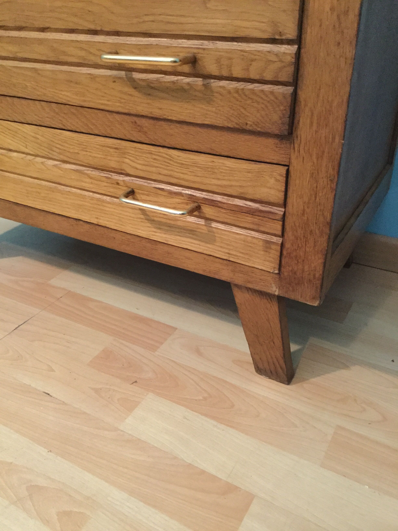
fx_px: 475
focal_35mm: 31
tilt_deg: -31.0
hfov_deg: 45.4
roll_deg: +3.0
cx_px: 199
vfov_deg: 58.4
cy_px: 266
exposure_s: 1/17
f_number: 2.4
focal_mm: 3.3
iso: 400
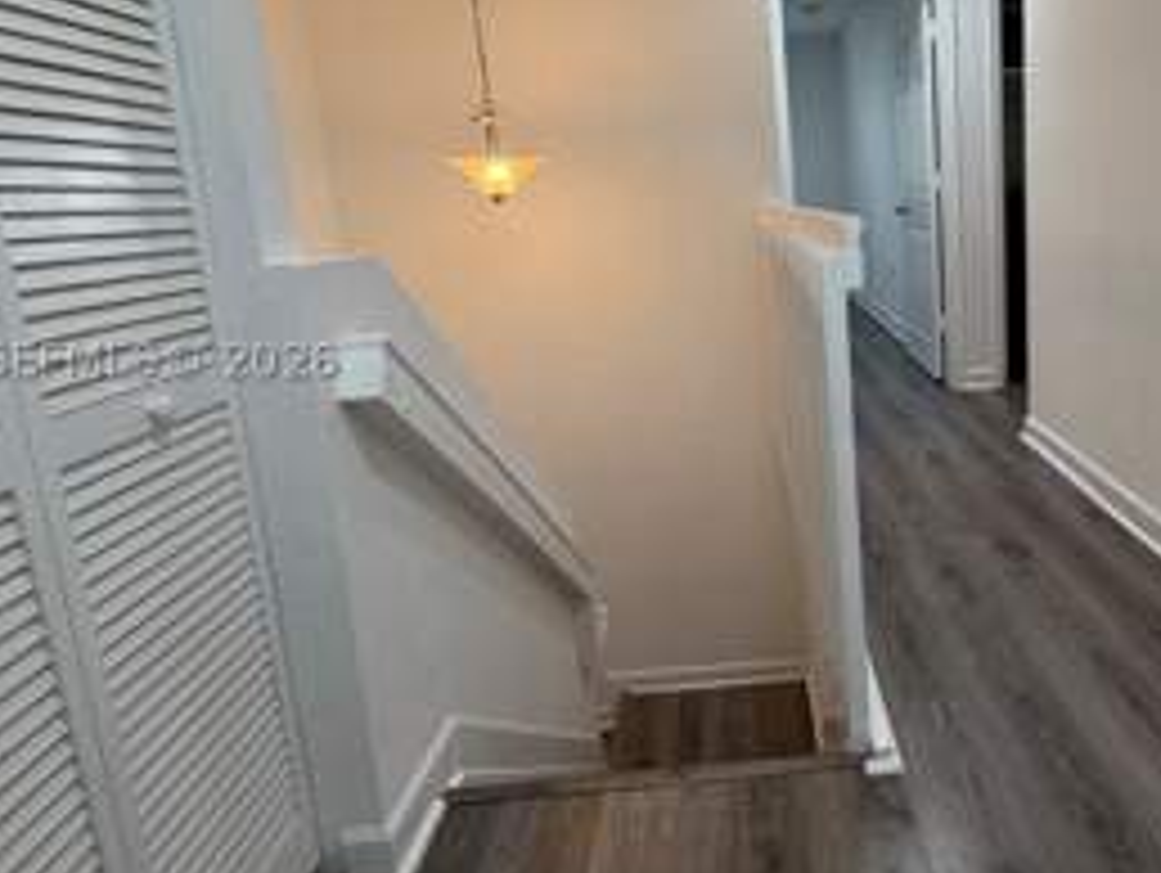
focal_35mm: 26
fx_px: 873
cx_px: 752
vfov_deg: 52.9
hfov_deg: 65.9
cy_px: 360
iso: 160
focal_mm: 2.22
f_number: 2.2
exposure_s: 1/120
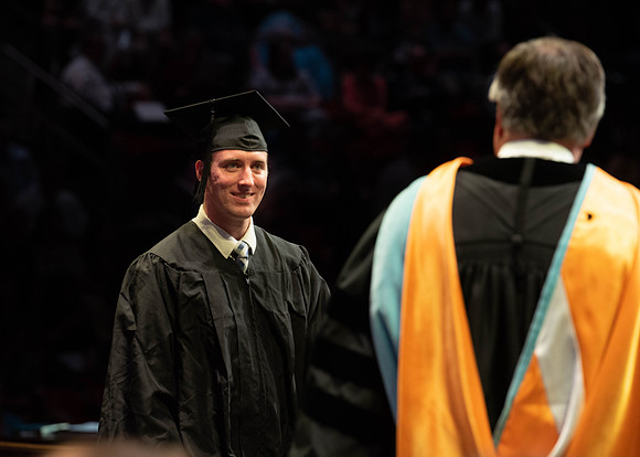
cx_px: 298
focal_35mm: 199
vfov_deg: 7.2
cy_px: 228
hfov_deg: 10.1
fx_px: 3615
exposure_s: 1/320
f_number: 4.5
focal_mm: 190
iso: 1600
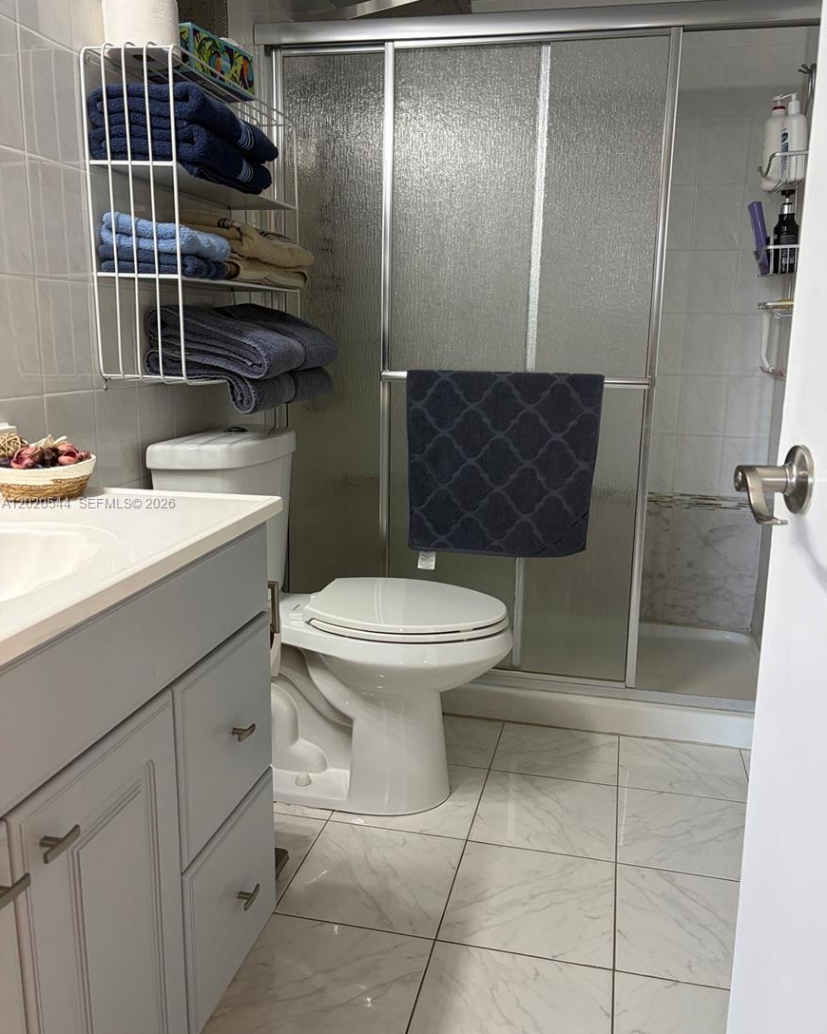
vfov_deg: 62.2
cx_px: 426
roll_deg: -0.2
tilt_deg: -11.9
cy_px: 504
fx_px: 857
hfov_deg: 51.5
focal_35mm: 28
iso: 100
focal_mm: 5.96
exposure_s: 1/60
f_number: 1.6
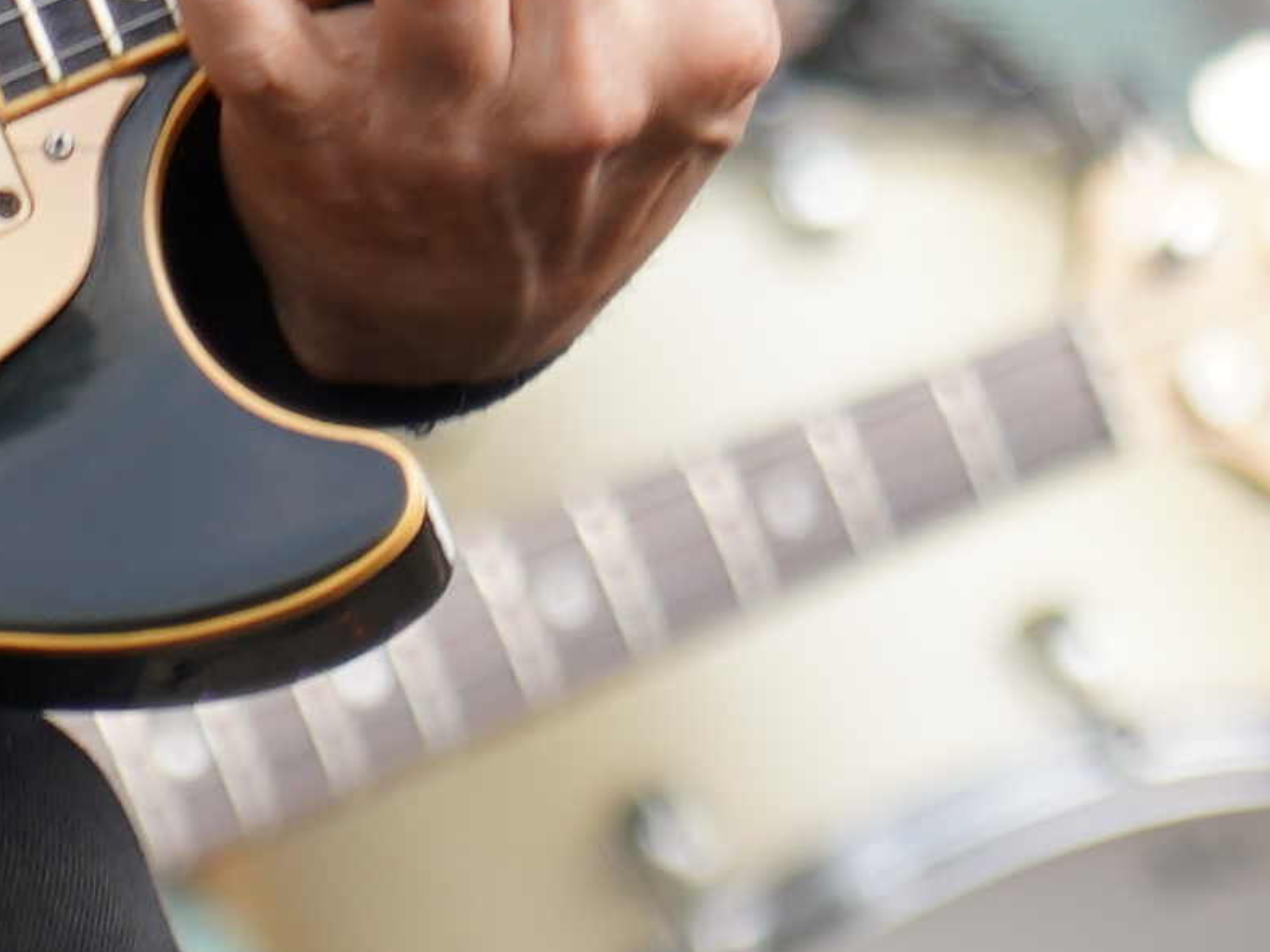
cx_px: -460
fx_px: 28246
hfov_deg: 2.6
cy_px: -1131
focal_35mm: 770
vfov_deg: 1.9
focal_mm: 105
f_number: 4
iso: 200
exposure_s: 1/160
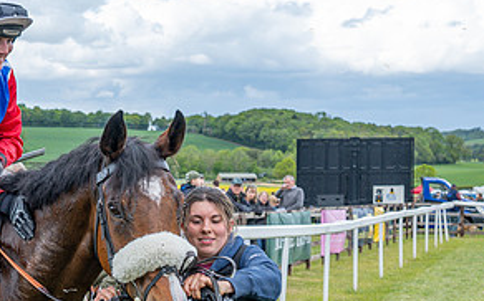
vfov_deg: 13.8
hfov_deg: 22.2
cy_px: 306
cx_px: 135
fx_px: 1226
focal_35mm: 93
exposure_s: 1/500
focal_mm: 35
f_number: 5
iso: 200
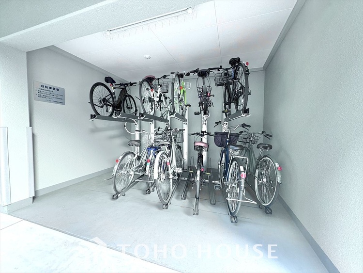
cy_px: 136
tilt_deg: -2.1
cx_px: 182
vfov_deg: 85.7
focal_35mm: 14
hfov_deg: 102.0
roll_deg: +0.4
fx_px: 147
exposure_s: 1/60
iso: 500
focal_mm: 2.22
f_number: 2.2
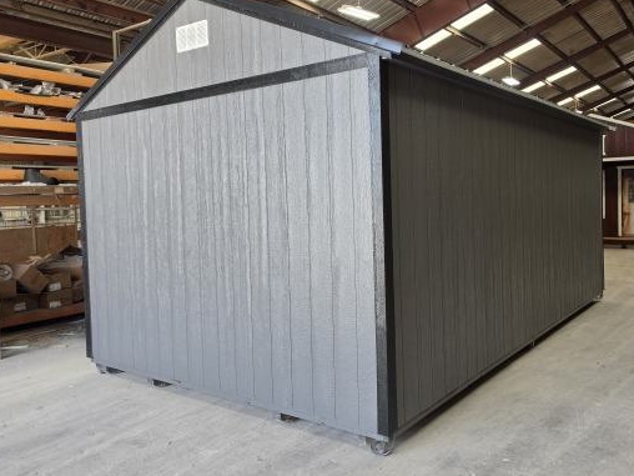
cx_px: 366
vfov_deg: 48.2
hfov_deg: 61.3
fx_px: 531
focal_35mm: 29
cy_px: 229
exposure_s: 1/180
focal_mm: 6.5
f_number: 1.4
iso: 50
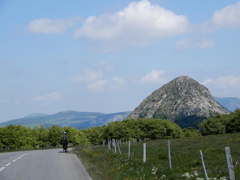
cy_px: 90
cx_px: 120
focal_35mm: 95
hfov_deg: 20.7
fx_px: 659
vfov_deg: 15.6
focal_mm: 16.9
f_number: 5
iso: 80
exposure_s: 1/500
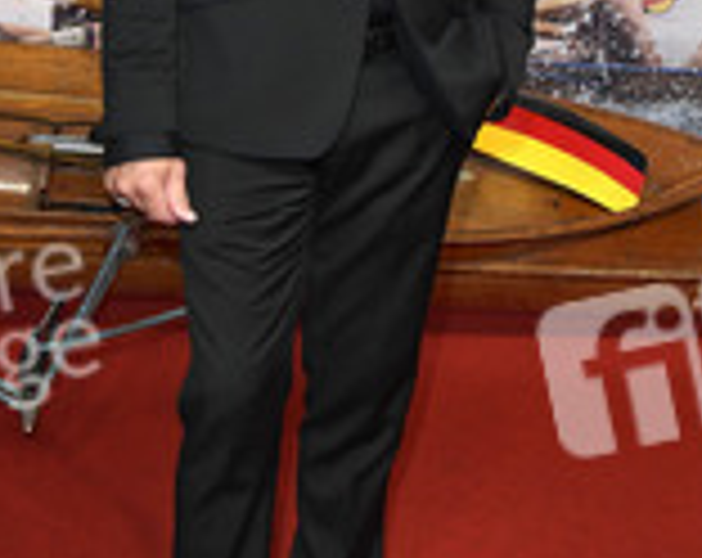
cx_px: 360
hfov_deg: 23.3
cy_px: 126
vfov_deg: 18.5
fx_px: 1699
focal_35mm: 82
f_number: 7.1
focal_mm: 34
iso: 1600
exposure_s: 1/160
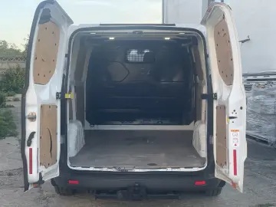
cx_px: 138
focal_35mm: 52
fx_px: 415
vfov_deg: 28.0
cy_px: 104
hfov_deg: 36.8
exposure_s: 1/122
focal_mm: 6
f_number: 2
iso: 40
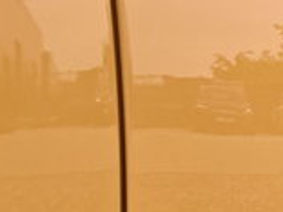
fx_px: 1046
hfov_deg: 14.6
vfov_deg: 10.9
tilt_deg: -13.3
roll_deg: +0.1
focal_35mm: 128
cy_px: 377
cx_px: 386
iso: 50
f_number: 1.5
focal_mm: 5.7
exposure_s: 1/488
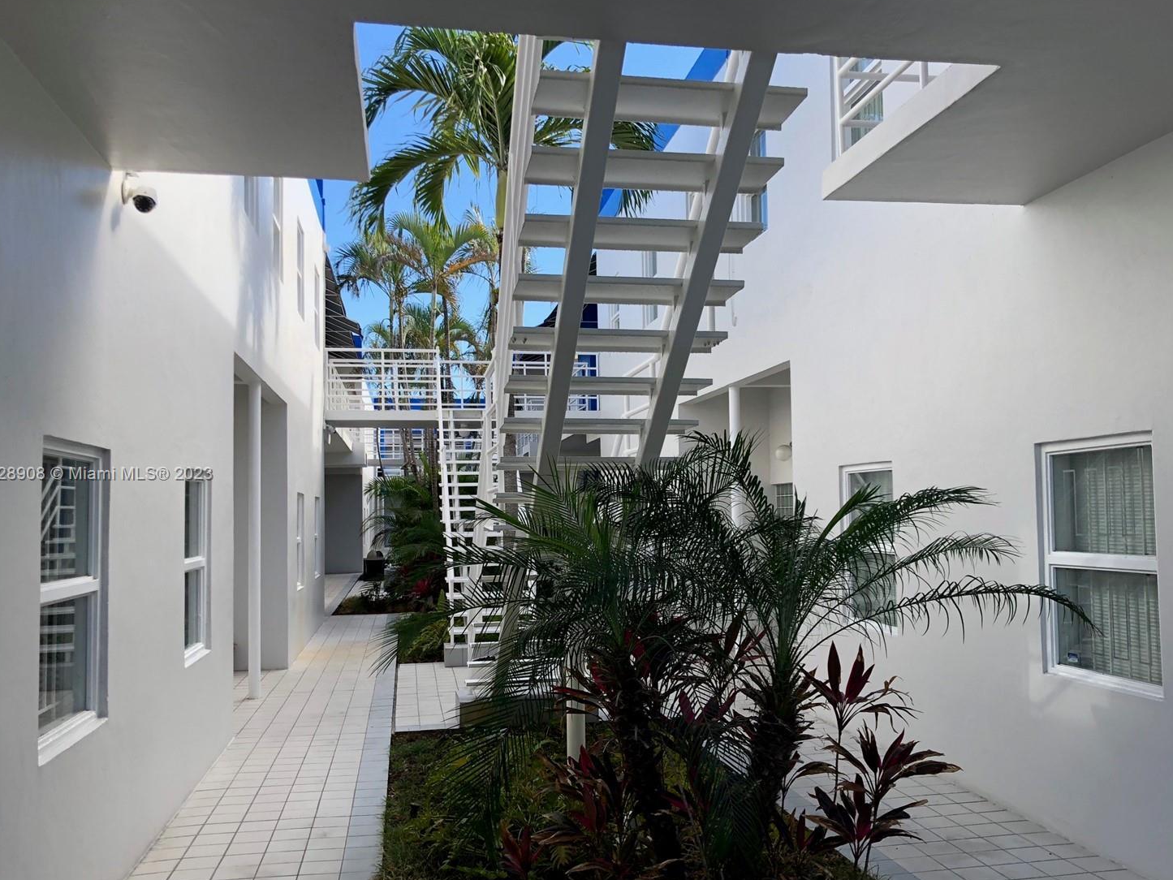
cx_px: 602
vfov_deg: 45.4
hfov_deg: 58.3
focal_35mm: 31
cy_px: 475
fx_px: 1051
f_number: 1.8
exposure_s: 1/533
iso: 20
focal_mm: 4
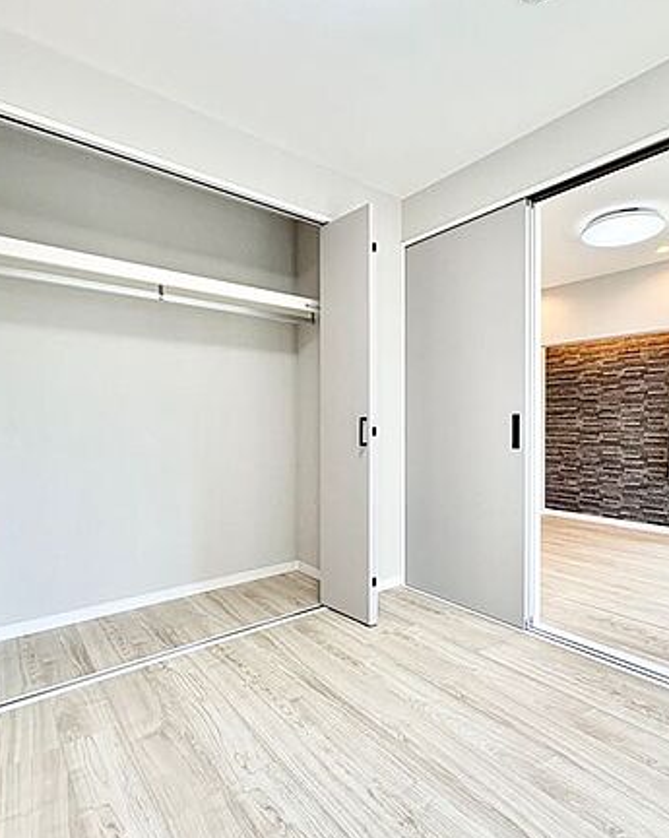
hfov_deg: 70.1
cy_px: 429
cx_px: 401
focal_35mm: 19
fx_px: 471
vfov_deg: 83.3
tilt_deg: -1.0
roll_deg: +0.8
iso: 80
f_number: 2.2
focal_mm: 2.22
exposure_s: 1/99
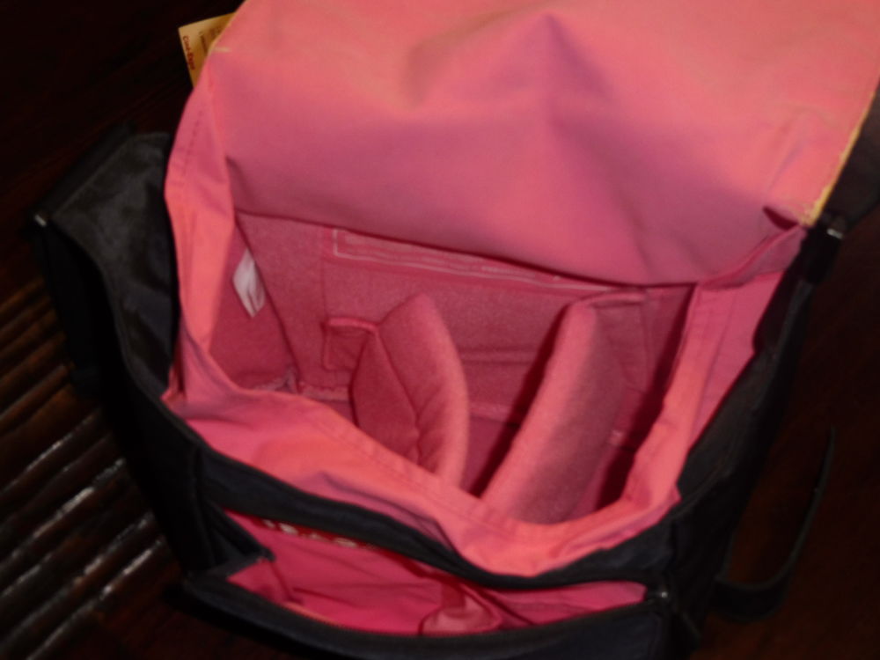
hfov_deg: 42.9
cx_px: 440
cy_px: 330
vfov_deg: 32.9
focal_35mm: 44
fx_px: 1119
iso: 200
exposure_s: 1/80
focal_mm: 7.9
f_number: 4.1
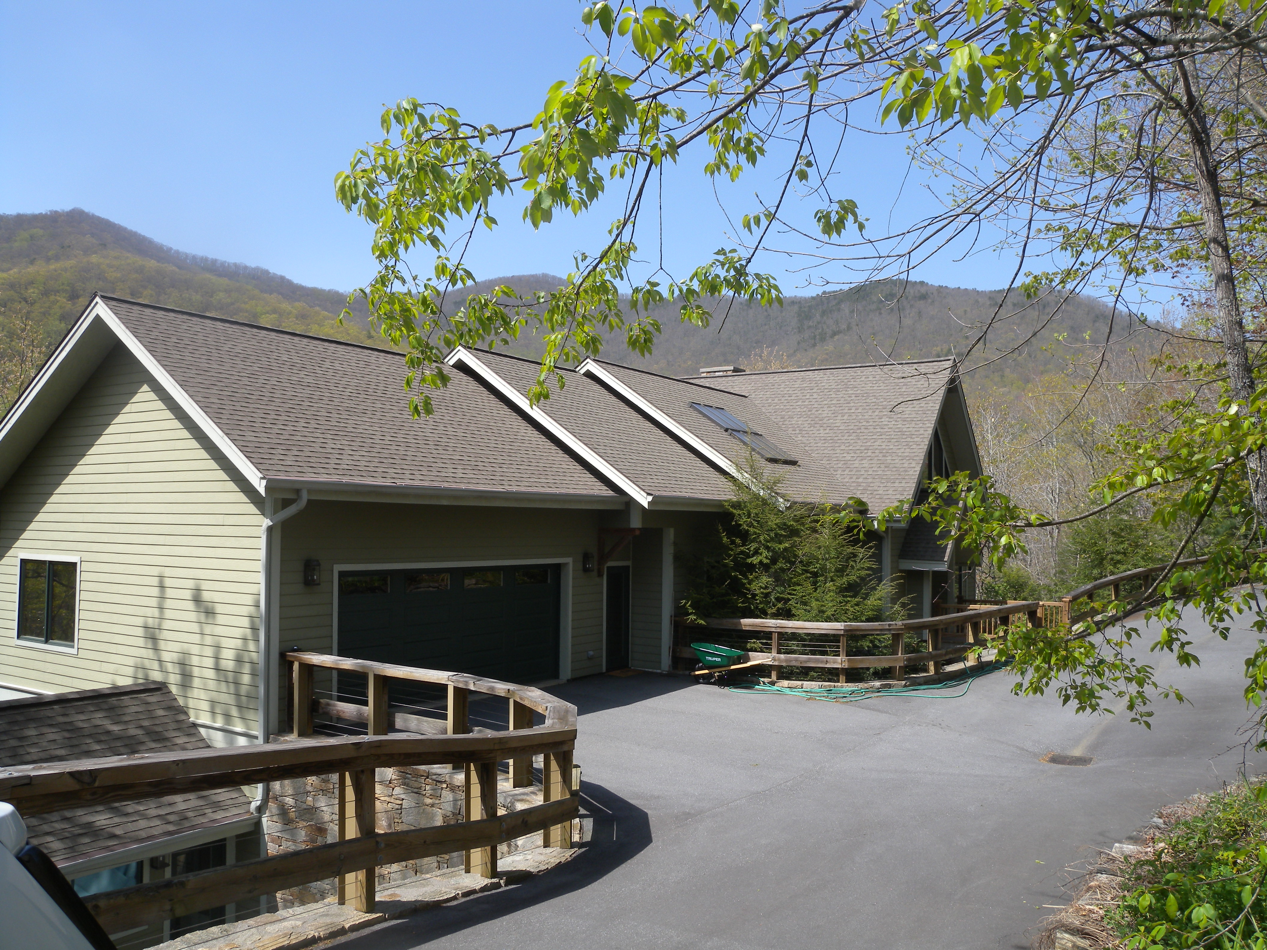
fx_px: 1025
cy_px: 475
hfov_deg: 63.4
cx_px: 634
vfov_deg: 49.7
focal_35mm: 28
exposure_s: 1/214
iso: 64
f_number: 5.1
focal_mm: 6
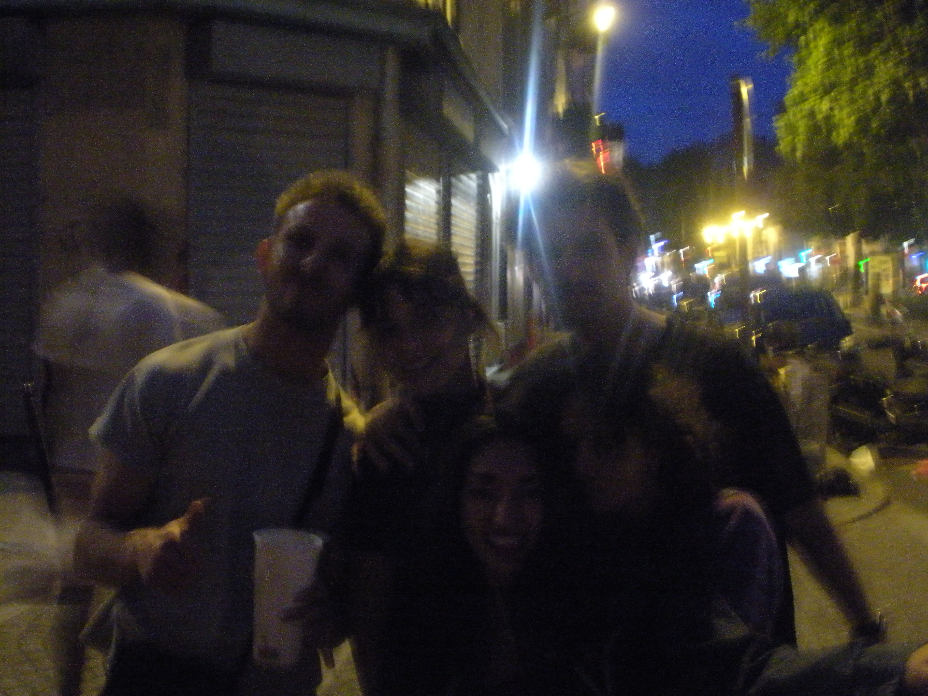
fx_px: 1180
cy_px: 348
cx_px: 464
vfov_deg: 32.9
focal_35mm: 44
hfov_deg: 42.9
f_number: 4
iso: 800
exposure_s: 1/4.2
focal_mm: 7.7
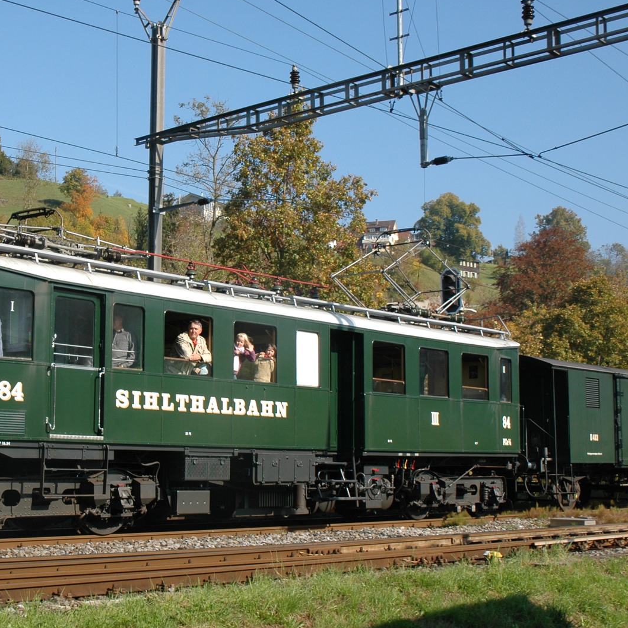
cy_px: 324
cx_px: 160
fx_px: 1186
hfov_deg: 29.2
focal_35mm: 58
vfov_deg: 29.7
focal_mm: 25
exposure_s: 1/320
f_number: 9
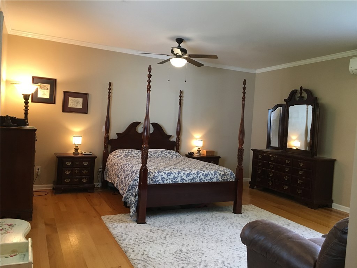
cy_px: 134
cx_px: 178
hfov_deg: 61.7
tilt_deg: -1.6
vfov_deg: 48.2
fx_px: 299
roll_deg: -2.6
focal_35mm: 29
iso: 100
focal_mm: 4.15
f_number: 2.2
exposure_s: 1/30
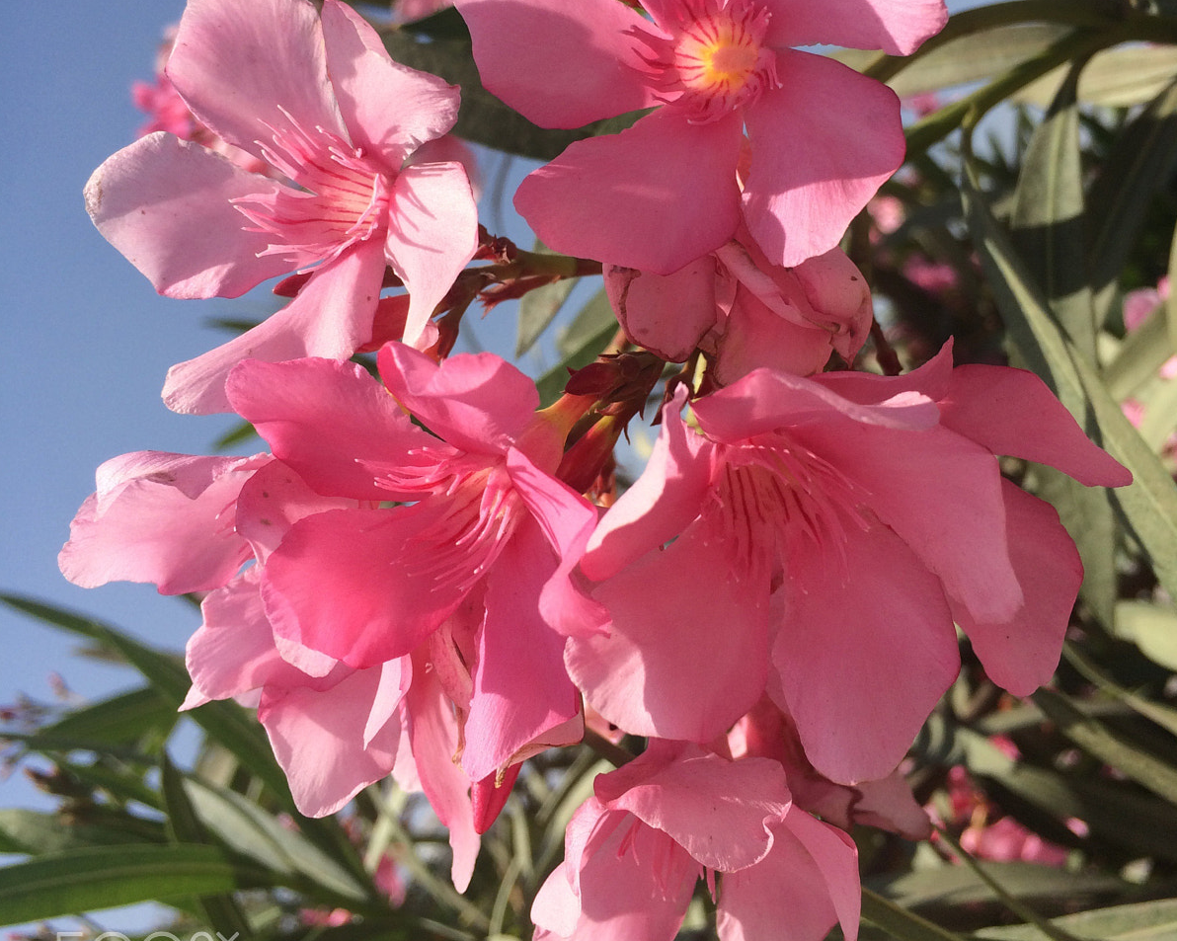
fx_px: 1323
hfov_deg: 47.9
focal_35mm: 38
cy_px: 294
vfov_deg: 38.6
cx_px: 587
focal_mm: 4.15
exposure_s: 1/2415
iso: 32
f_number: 2.2
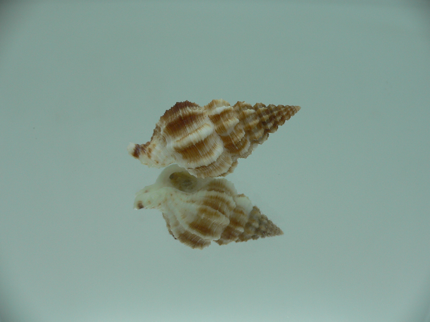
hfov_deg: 52.6
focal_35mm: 35
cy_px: 161
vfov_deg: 40.7
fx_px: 435
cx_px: 215
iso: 80
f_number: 2.8
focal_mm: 4.6
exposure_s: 1/60
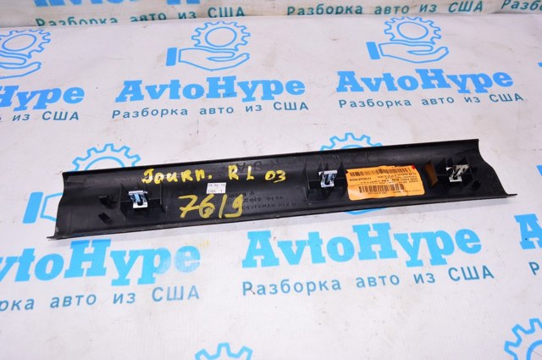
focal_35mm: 30
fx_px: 451
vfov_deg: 43.5
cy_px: 180
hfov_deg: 62.0
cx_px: 271
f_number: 8
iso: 1600
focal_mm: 20
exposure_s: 1/160
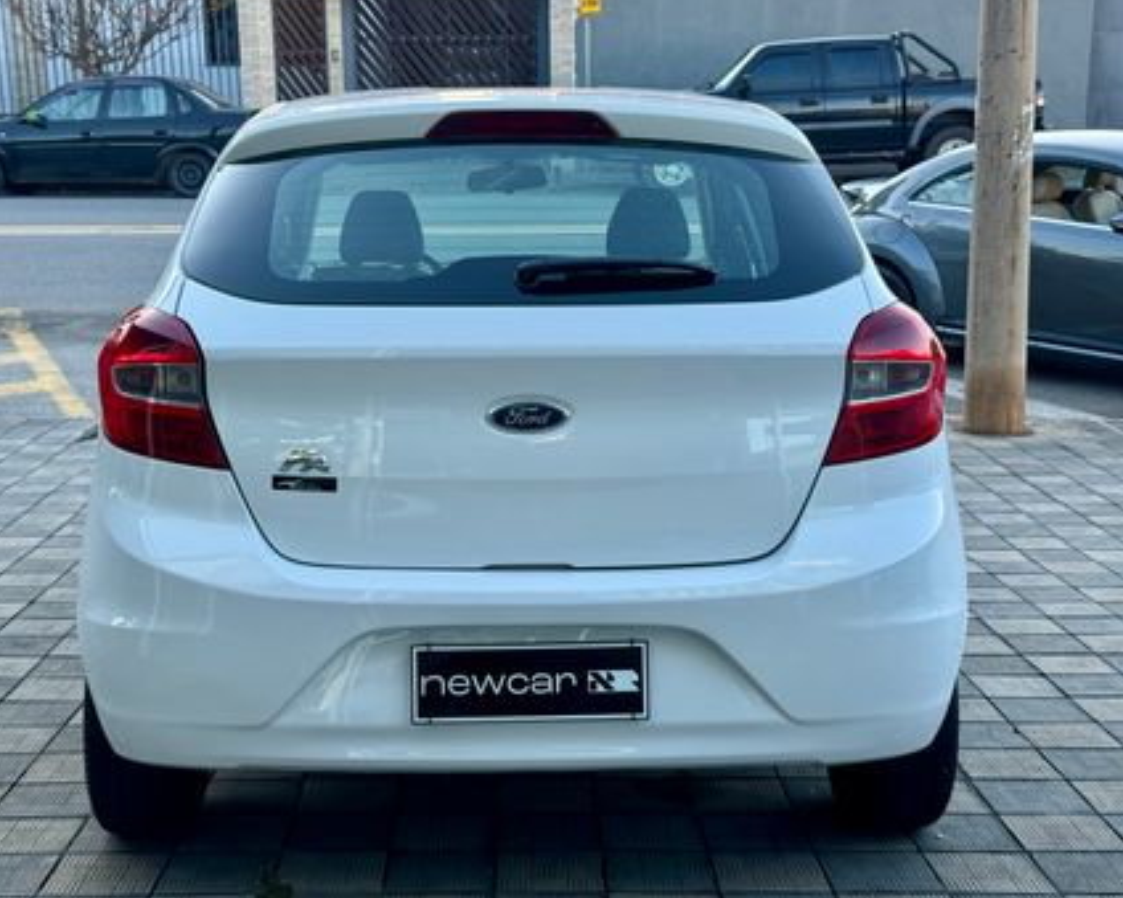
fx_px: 1728
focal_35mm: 52
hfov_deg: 36.0
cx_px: 522
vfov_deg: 29.1
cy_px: 437
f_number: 1.78
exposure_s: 1/271
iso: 64
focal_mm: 6.76
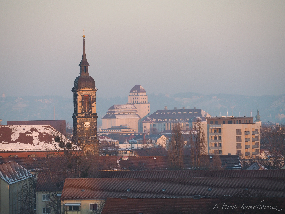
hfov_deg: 6.4
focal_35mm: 312
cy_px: 107
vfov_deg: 4.8
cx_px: 142
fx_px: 2569
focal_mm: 156
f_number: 6.3
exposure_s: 1/500
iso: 640
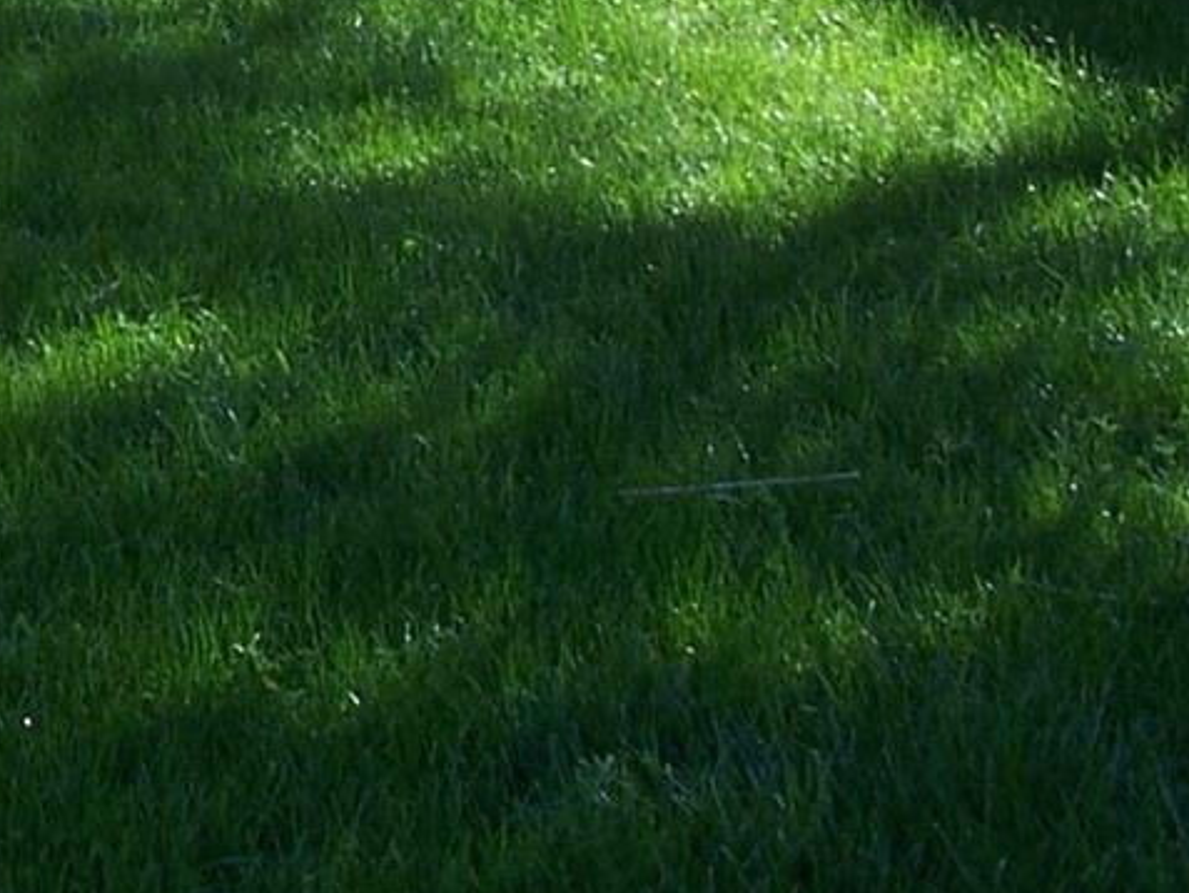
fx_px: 3779
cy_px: -489
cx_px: -404
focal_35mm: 110
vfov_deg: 12.7
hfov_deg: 16.8
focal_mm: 6
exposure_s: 1/350
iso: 80
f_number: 2.8
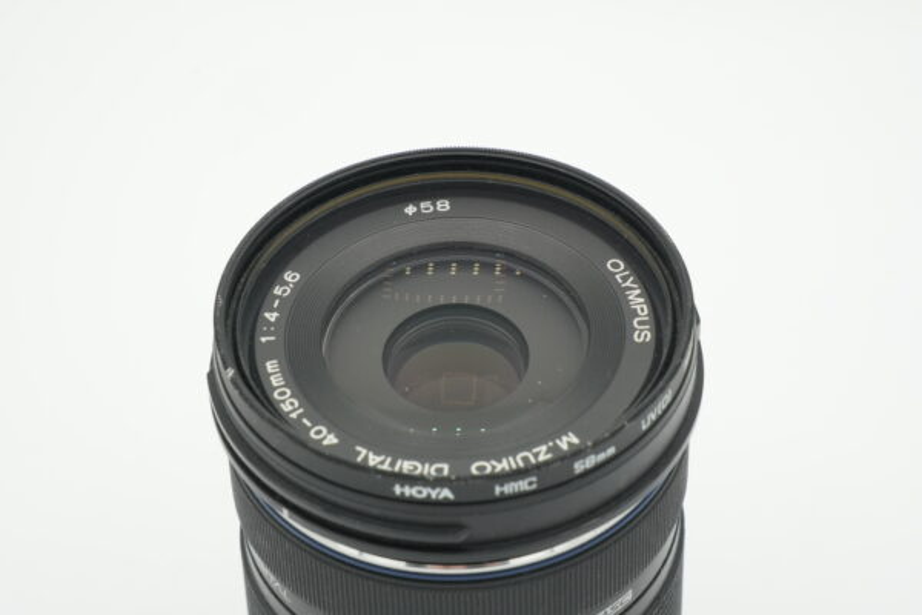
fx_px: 2689
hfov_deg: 19.5
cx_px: 461
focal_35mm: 105
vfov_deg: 13.0
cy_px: 308
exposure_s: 1/200
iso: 800
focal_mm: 70
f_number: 13
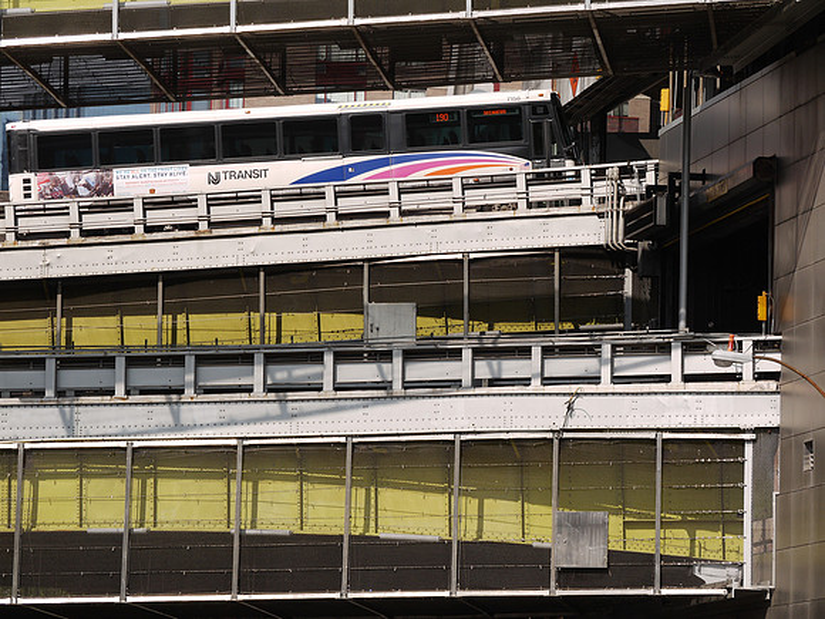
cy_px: 310
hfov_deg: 9.9
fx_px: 4767
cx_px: 412
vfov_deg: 7.4
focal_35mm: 200
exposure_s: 1/400
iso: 100
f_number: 8
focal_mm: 100
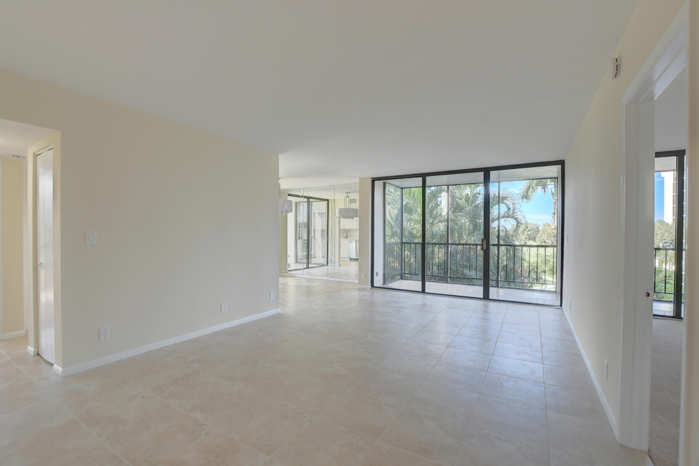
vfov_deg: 77.3
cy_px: 233
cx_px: 350
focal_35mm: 15
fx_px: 291
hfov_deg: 100.4
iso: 1000
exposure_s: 1/200
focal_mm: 10
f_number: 8
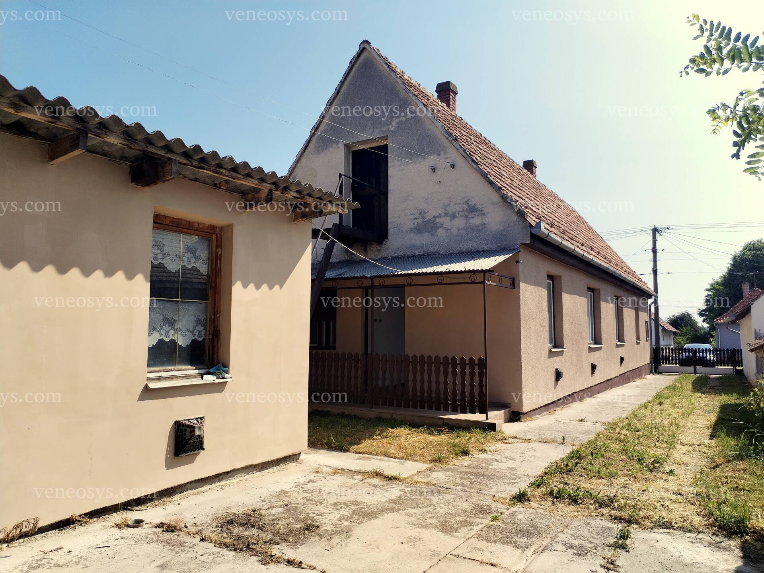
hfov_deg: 61.7
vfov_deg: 48.2
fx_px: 640
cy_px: 286
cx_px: 382
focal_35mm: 29
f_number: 1.8
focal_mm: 4.75
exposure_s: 1/1800
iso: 100
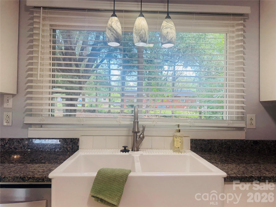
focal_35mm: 24
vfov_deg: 56.8
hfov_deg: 71.6
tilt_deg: +1.2
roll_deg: -1.5
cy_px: 104
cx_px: 138
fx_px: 191
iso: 100
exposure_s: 1/120
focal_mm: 6.76
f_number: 1.78
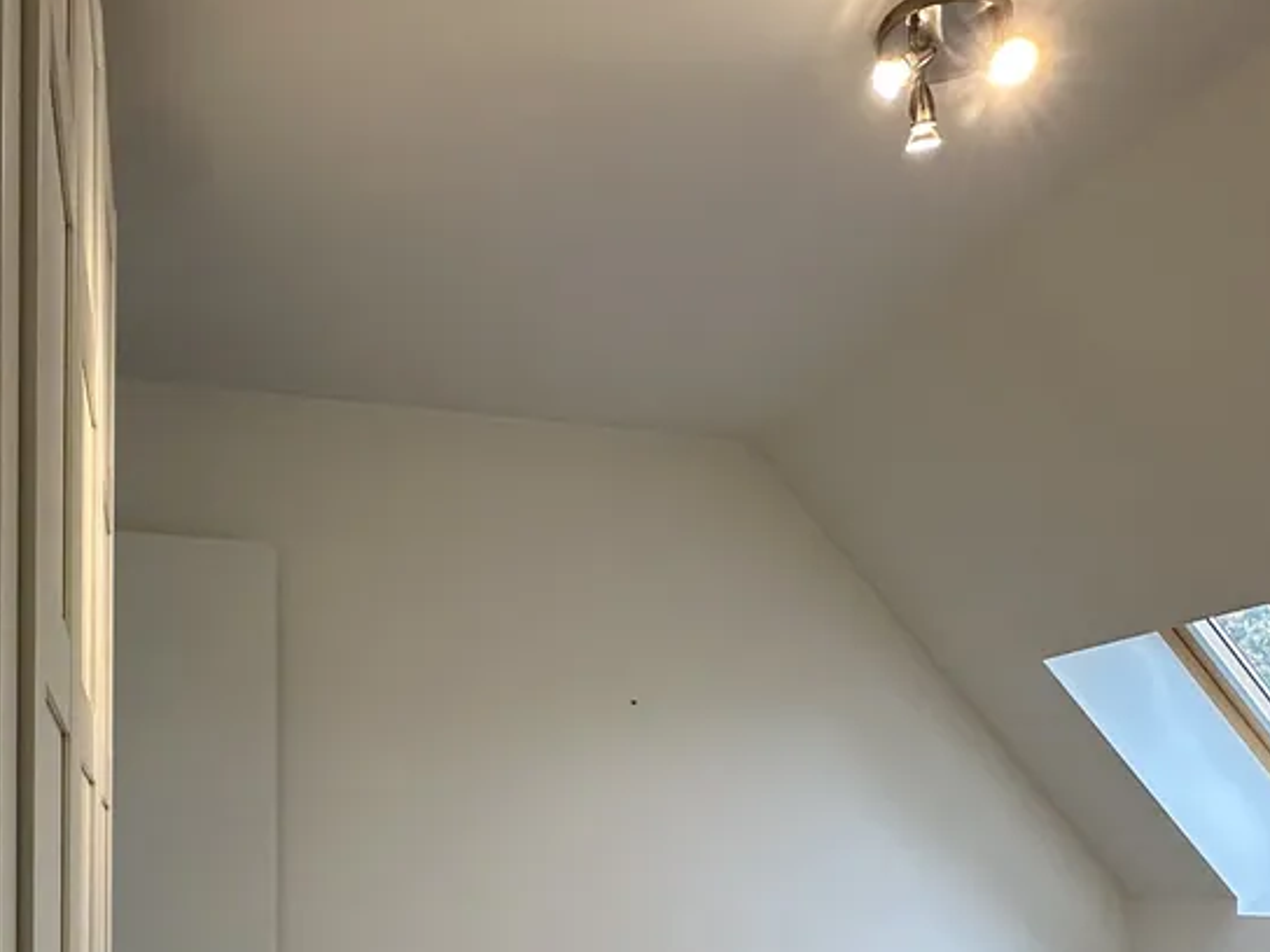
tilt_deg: -1.7
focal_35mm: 36
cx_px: 509
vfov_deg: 36.5
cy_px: 903
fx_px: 1321
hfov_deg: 51.0
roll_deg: -0.4
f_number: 2.2
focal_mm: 2.22
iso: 200
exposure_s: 1/100
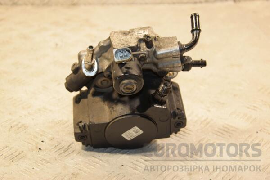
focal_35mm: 72
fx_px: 540
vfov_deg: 18.9
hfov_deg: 28.1
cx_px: 135
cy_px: 90
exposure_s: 1/200
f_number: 4.8
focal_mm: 48
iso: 800
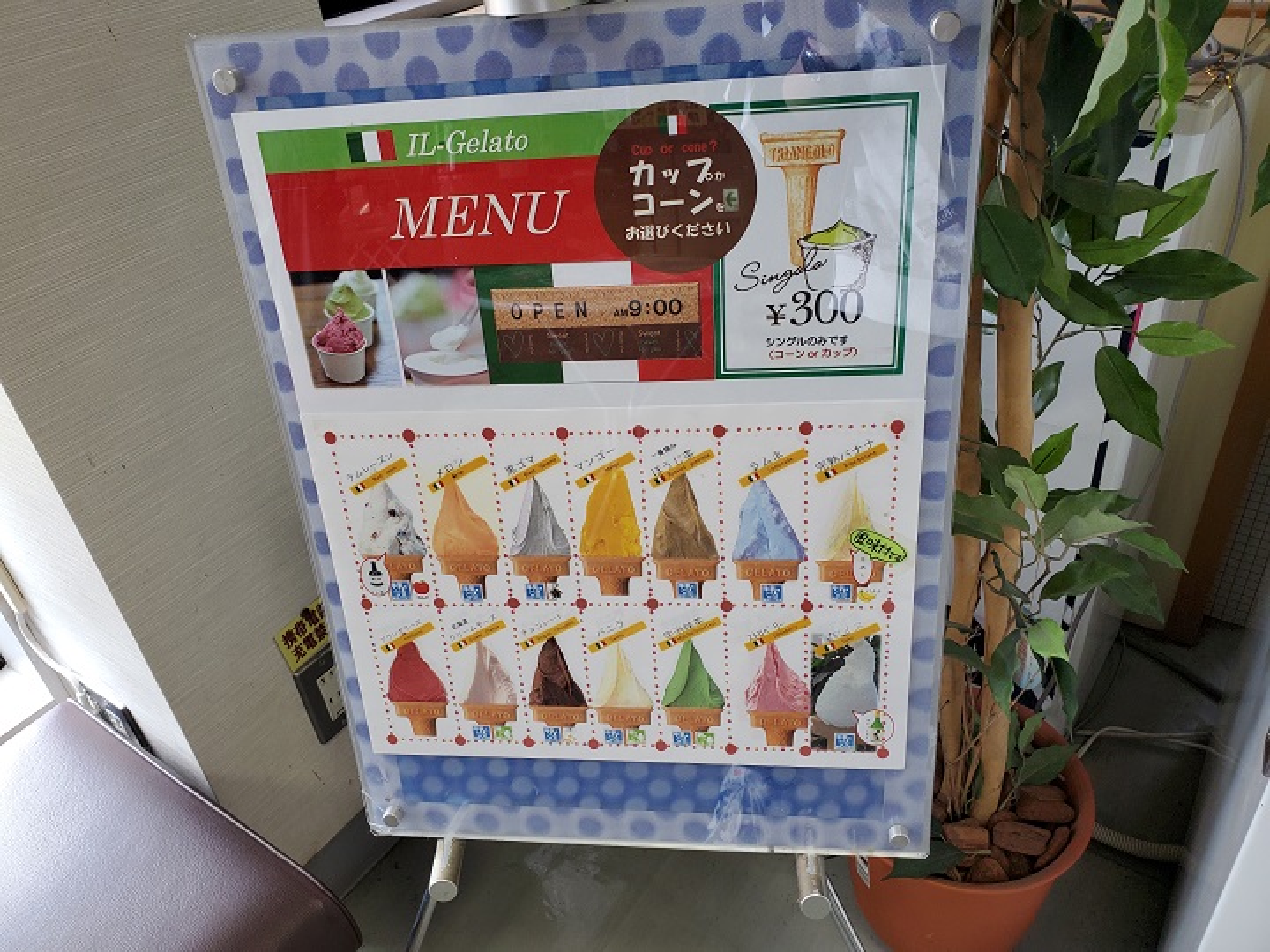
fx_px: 954
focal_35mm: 26
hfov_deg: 67.3
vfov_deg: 53.1
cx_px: 635
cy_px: 476
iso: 160
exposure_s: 1/100
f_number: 2.4
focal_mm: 4.3
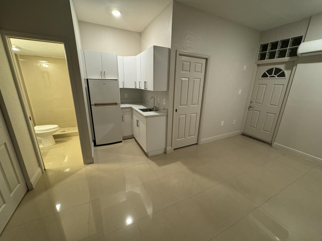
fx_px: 130
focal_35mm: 14
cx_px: 161
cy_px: 120
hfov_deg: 102.1
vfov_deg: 85.7
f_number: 2.2
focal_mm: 2.22
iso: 400
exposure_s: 1/60
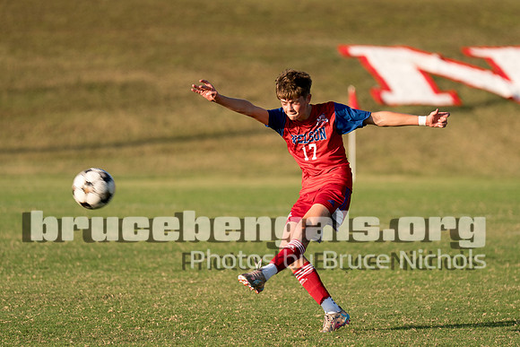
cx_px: 301
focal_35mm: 338
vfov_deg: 4.1
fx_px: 4885
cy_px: 150
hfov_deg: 6.1
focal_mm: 200
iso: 100
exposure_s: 1/1250
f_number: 2.8
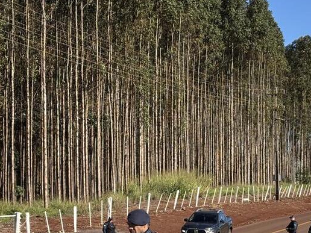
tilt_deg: -3.6
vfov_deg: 12.1
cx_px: 224
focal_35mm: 121
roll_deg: +0.0
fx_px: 1087
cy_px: 244
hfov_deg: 16.2
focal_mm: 5.96
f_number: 1.6
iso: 40
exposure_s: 1/1724
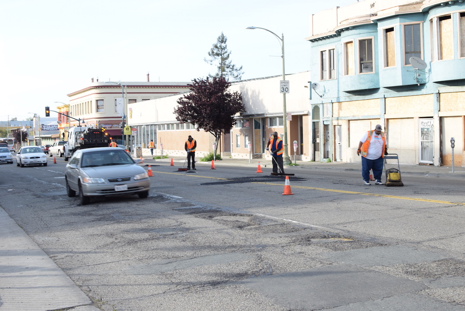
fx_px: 679
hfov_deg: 37.8
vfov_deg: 25.8
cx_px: 232
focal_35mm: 52
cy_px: 156
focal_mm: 35
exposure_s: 1/60
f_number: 9
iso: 100
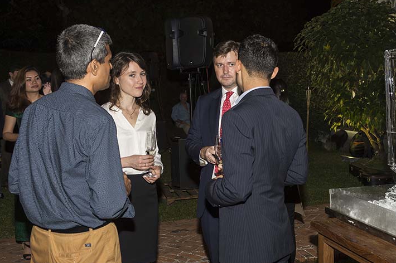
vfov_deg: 29.2
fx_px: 506
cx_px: 243
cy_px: 119
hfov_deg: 42.5
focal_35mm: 46
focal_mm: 34
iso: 400
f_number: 5.6
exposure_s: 1/60
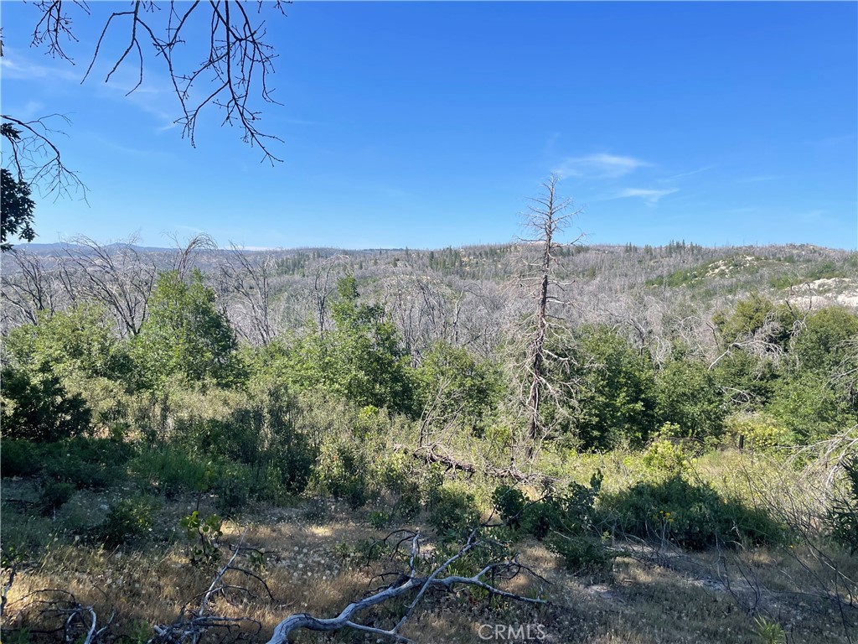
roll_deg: -0.9
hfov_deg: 67.3
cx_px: 429
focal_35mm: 26
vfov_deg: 53.1
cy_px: 322
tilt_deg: -4.4
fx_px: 644
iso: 32
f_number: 1.6
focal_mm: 4.2
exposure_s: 1/2618
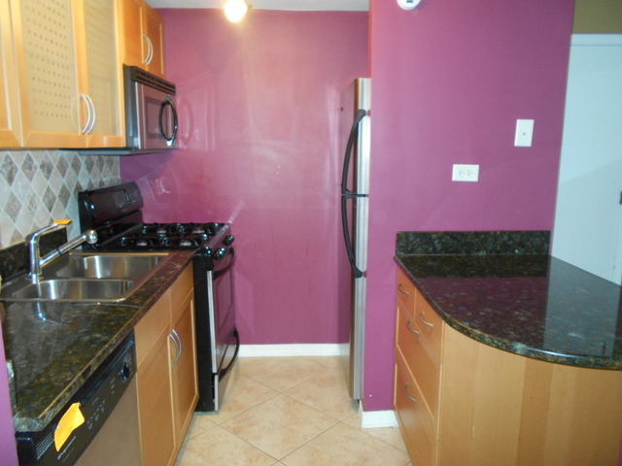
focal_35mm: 26
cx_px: 311
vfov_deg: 53.1
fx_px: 467
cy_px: 233
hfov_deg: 67.3
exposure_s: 1/25
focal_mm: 4.6
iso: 450
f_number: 3.2
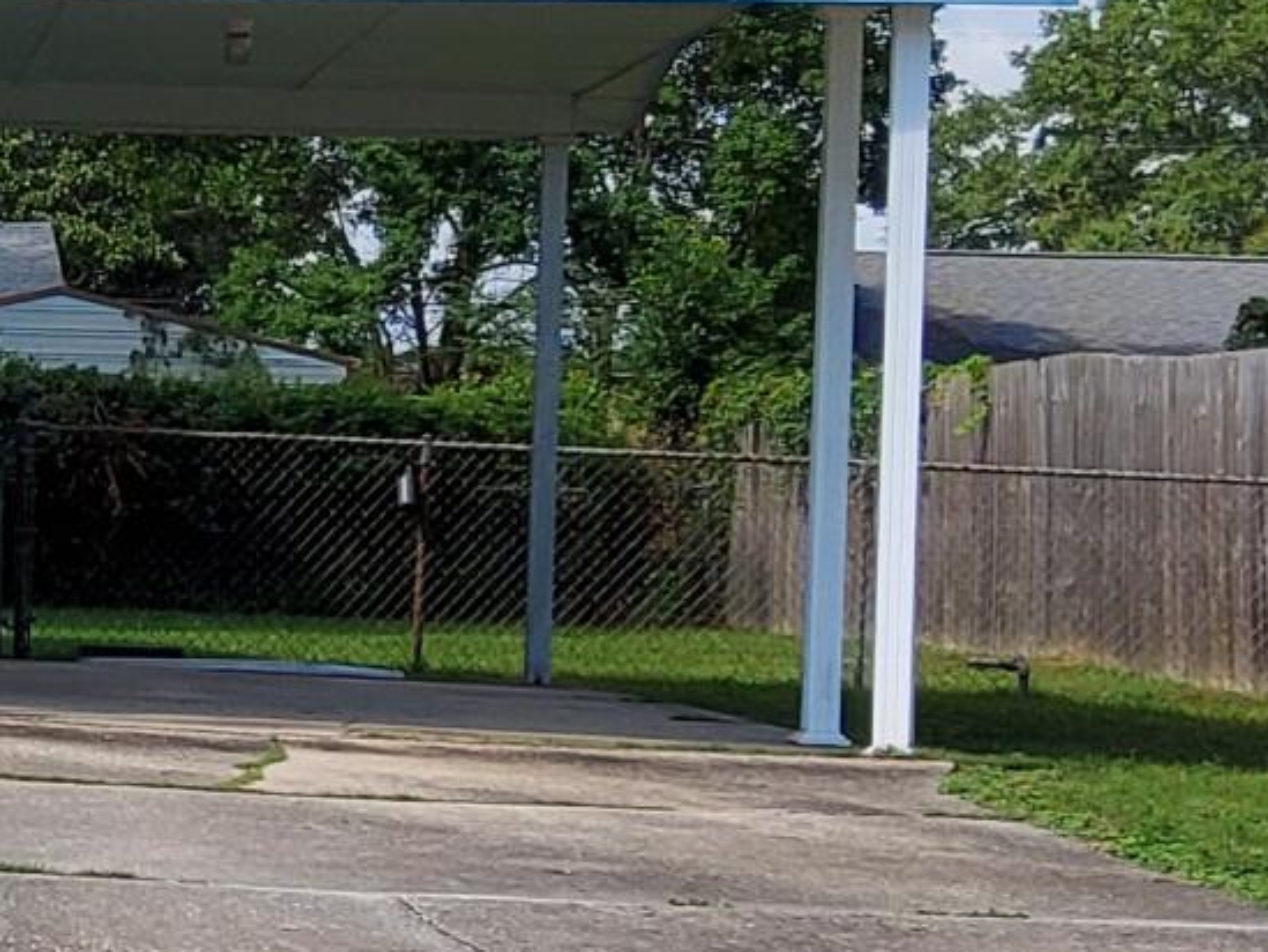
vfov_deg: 10.4
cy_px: 665
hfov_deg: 13.2
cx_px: -603
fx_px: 5203
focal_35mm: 142
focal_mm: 3.08
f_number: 2
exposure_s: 1/1114
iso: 50
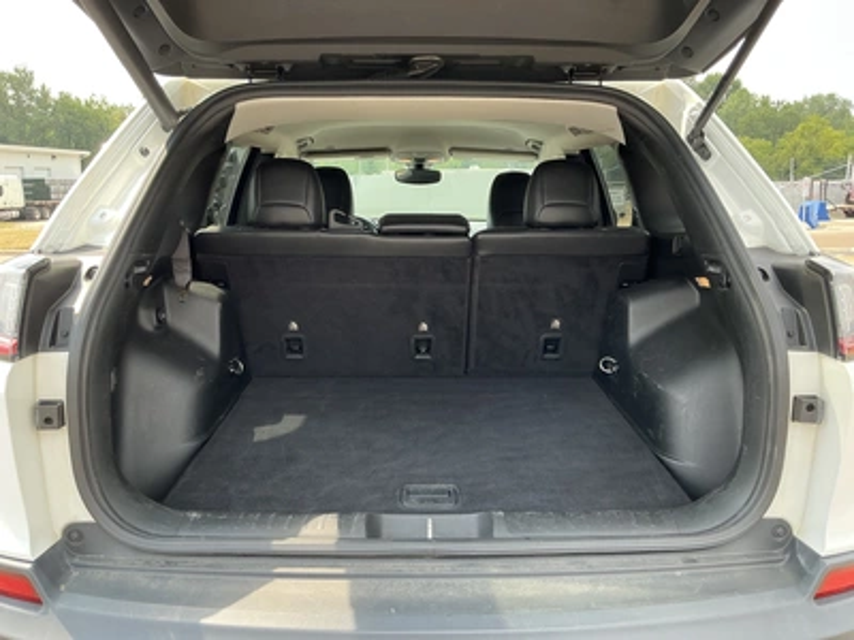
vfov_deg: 49.7
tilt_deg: -10.1
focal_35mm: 28
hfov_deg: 63.4
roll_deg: +0.2
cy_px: 320
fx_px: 691
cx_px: 427
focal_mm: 3
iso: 32
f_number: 1.8
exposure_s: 1/171
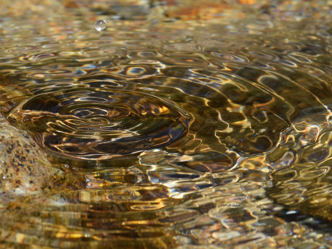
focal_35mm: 490
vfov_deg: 3.0
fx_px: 4700
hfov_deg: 4.0
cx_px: 4
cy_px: 12
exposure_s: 1/1000
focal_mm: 135
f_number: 8
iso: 800
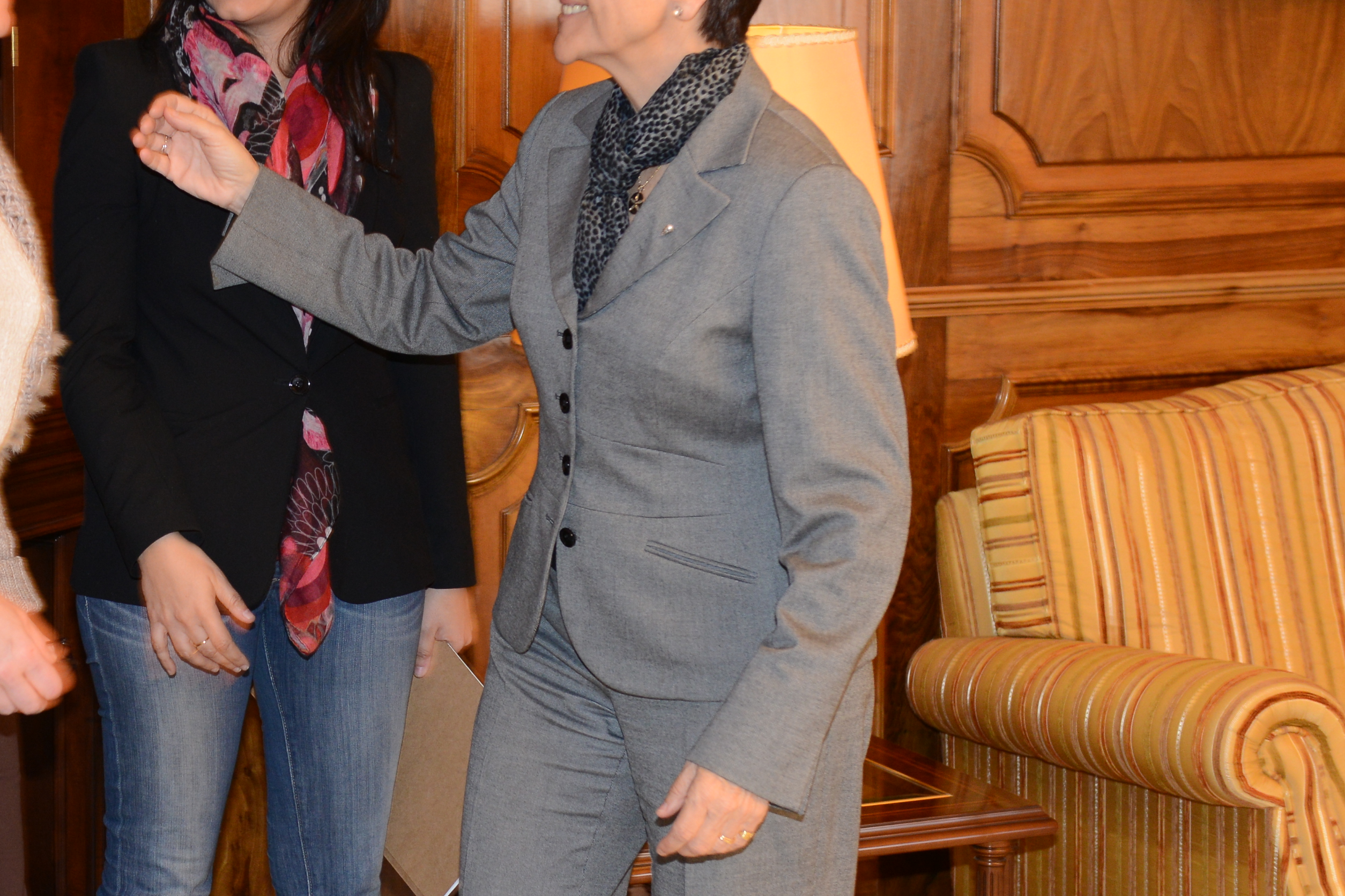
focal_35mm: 88
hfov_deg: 22.7
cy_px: 389
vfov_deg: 15.5
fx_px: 3288
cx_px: 206
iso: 800
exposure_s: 1/60
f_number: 3.5
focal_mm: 40
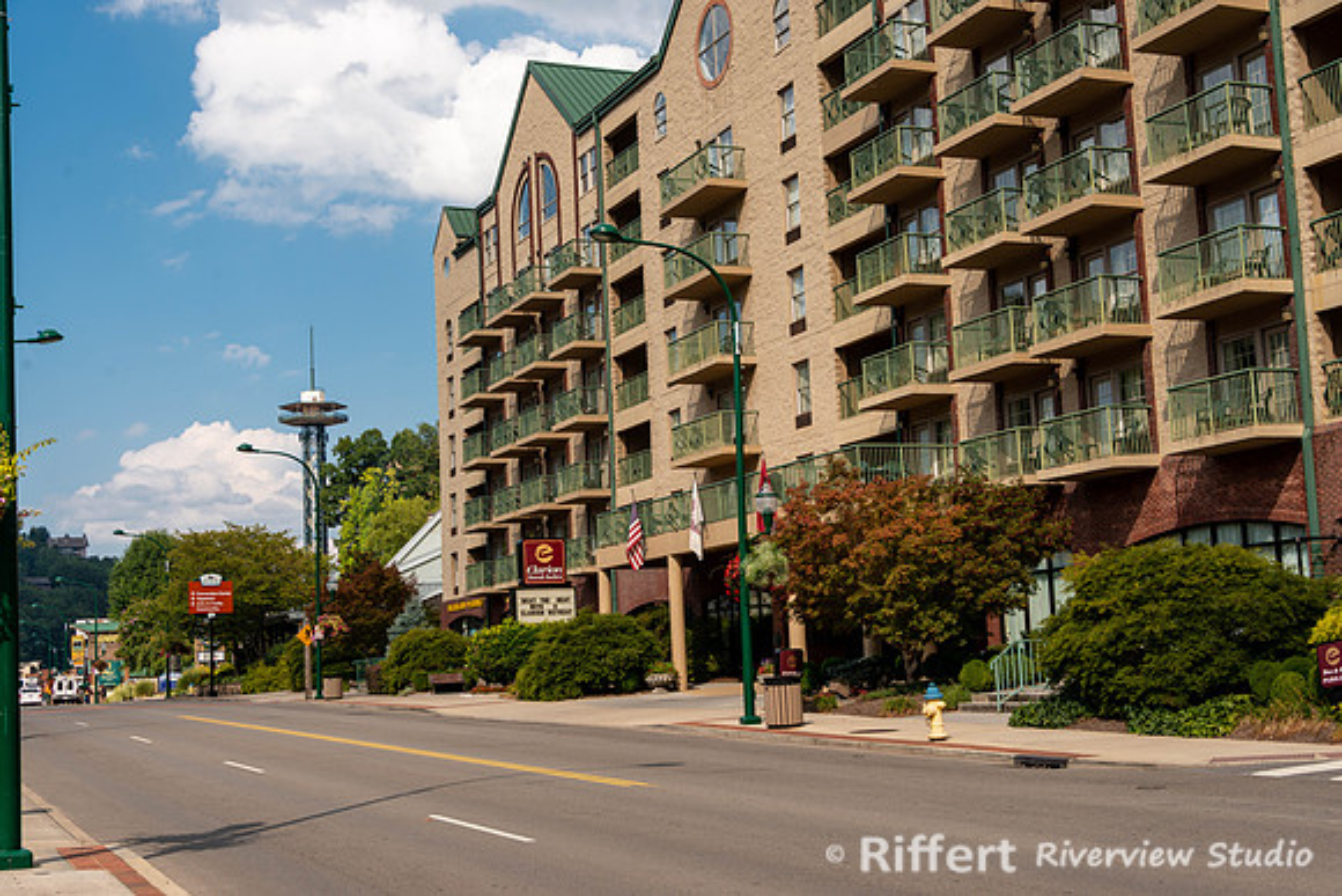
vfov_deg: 28.1
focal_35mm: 48
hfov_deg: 41.1
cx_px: 671
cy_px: 448
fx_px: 1790
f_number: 8
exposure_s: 1/250
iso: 100
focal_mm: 48
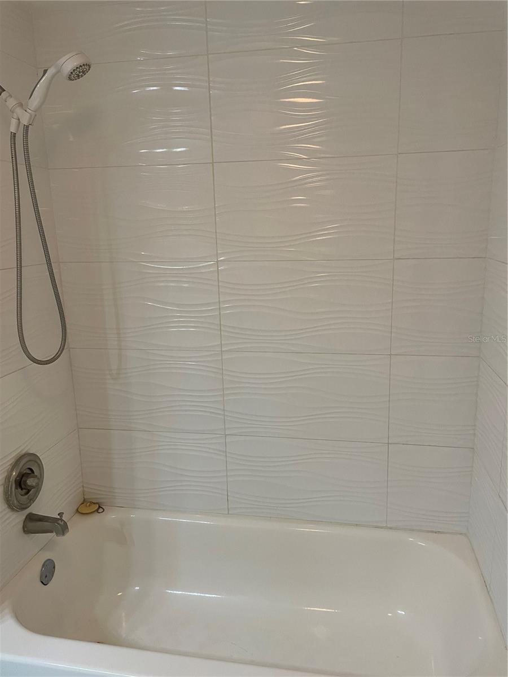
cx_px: 254
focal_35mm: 26
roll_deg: +2.2
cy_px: 338
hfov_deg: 53.1
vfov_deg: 67.3
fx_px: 509
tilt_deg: -12.2
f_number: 1.6
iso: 160
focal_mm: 4.2
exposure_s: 1/60
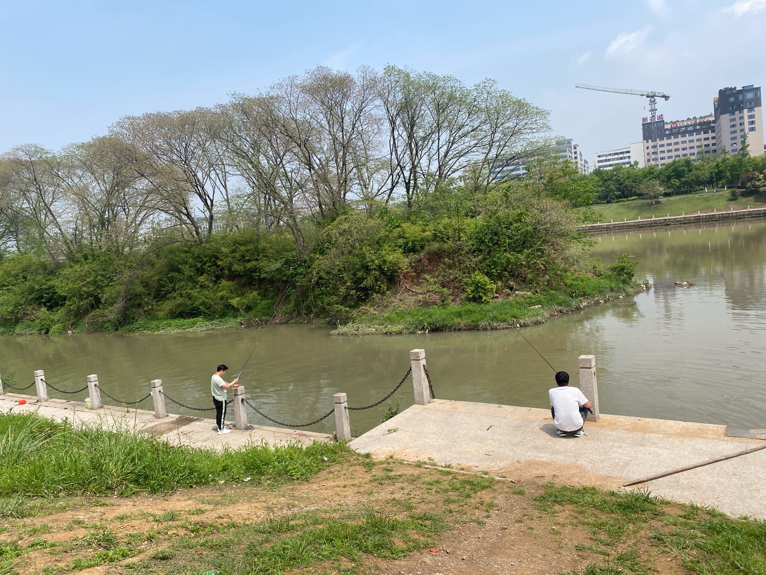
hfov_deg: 67.3
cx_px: 383
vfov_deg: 53.1
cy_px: 288
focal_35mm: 26
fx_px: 575
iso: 32
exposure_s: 1/3300
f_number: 1.8
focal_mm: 4.25
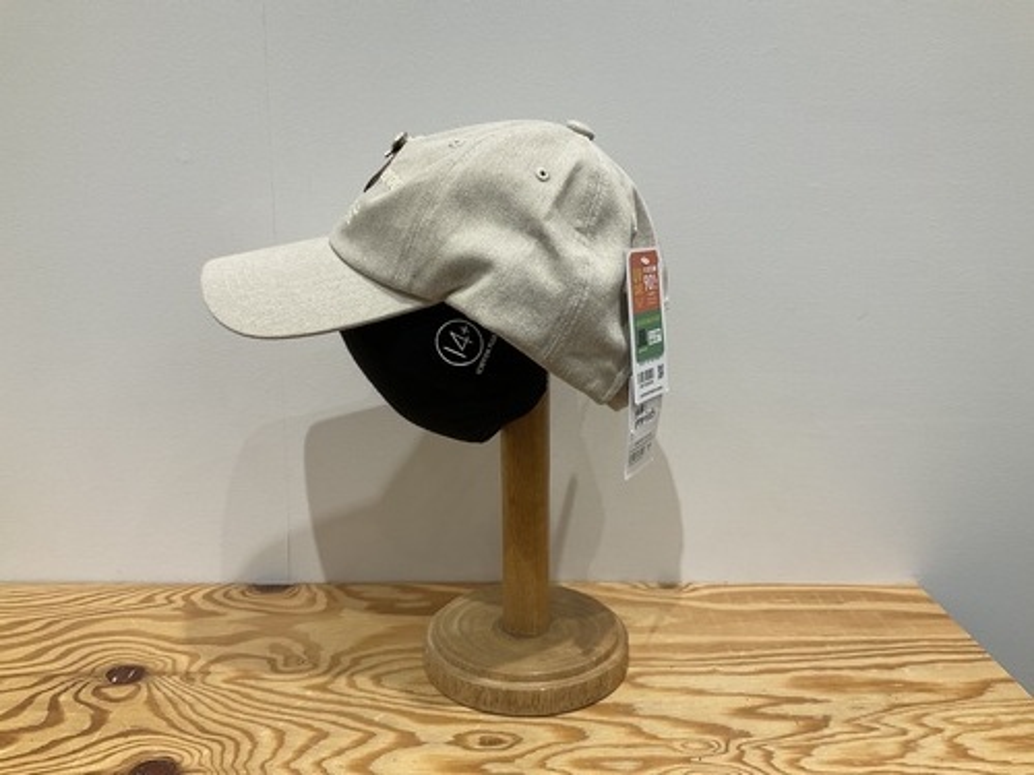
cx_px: 517
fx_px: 866
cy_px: 388
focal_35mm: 29
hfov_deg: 61.7
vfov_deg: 48.2
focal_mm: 3
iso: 50
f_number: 1.8
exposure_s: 1/120
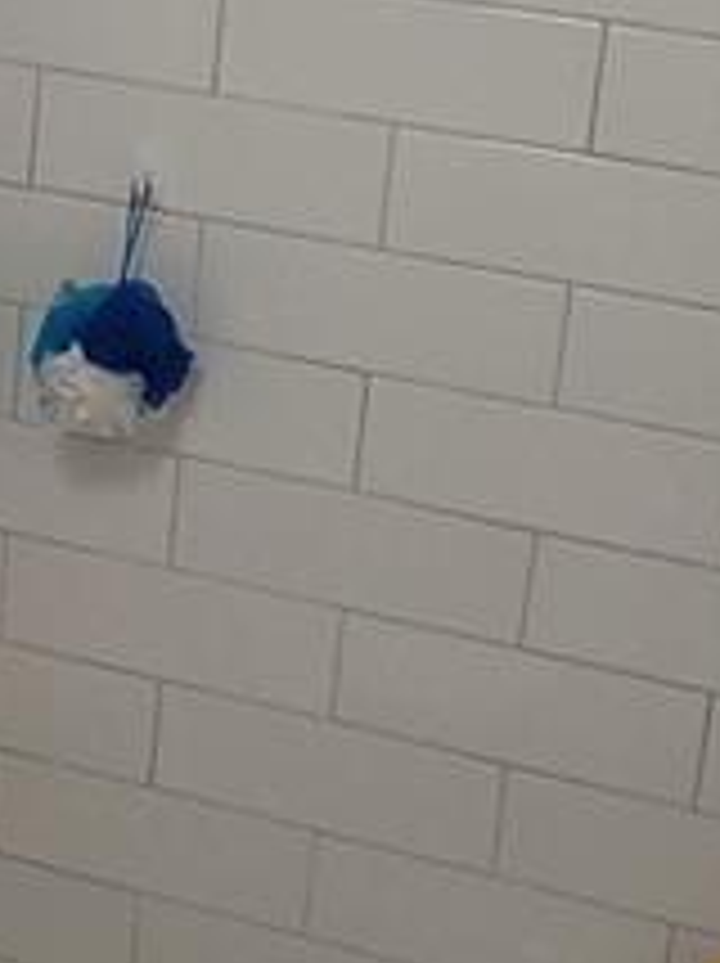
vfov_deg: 26.4
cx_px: 279
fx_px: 2029
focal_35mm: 73
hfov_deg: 20.1
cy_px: 243
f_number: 2.2
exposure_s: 1/60
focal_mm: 2.2
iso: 80
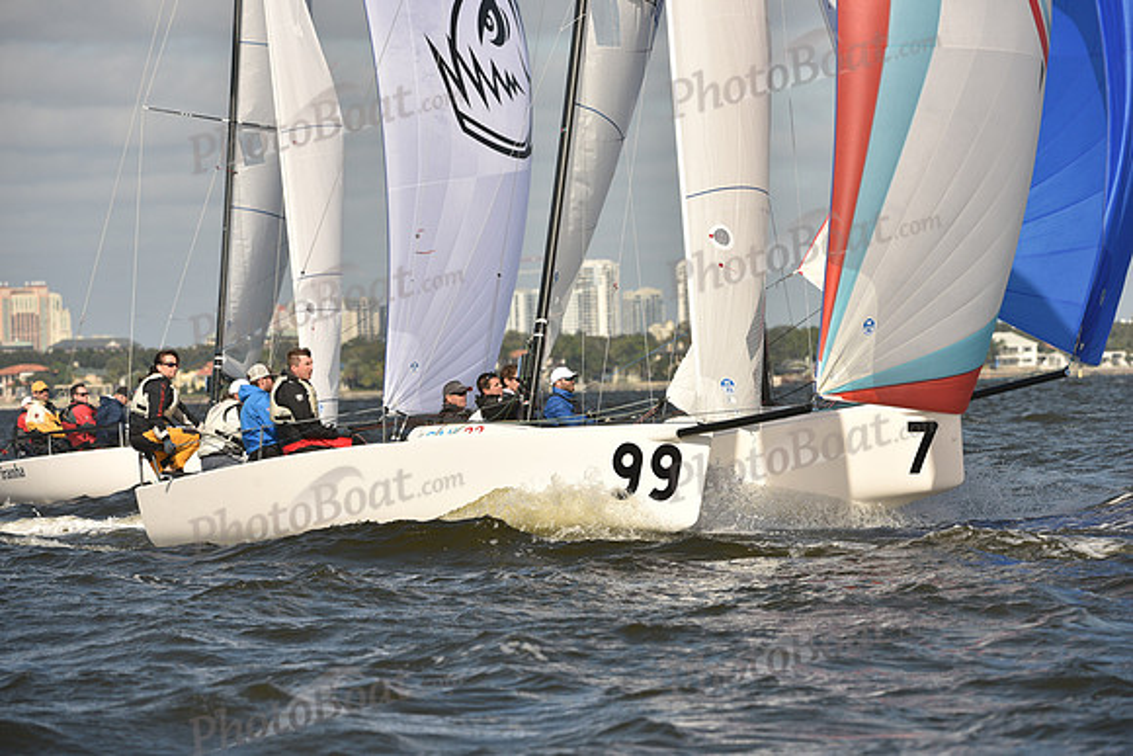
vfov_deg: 4.9
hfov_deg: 7.4
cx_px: 566
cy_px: 378
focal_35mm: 280
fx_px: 8814
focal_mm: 280
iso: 250
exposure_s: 1/1250
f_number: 8
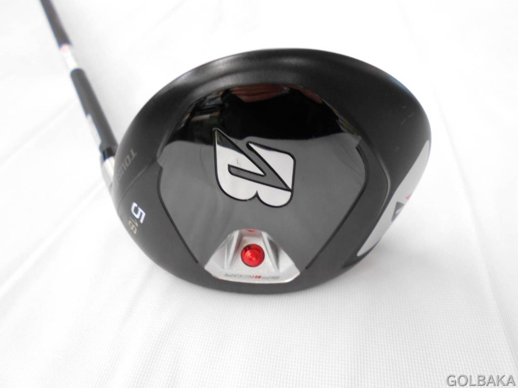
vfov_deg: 53.0
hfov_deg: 67.3
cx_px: 259
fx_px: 389
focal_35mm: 26
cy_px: 194
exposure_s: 1/30
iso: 160
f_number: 3.2
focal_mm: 4.6
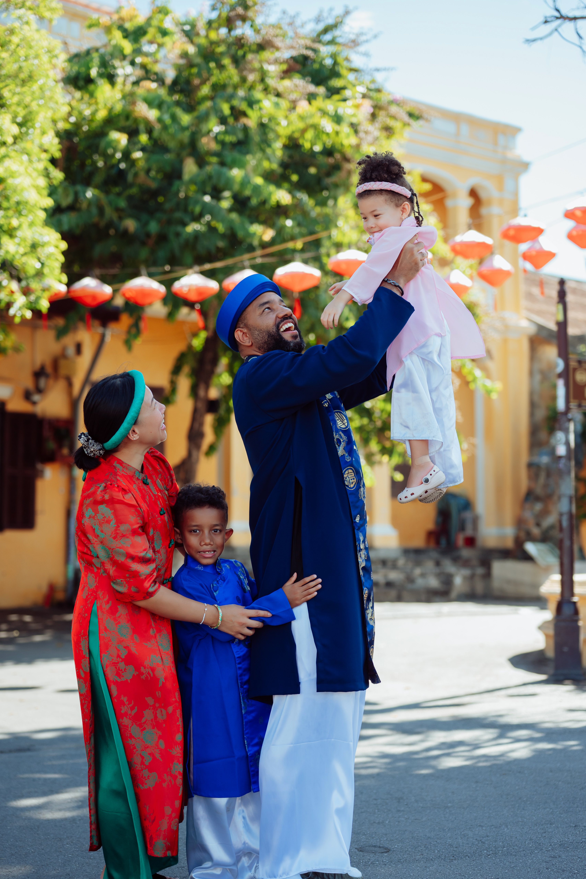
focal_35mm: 59
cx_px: 272
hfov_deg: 23.0
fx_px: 1440
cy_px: 458
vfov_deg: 33.9
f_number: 2.2
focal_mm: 50
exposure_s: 1/1250
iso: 200
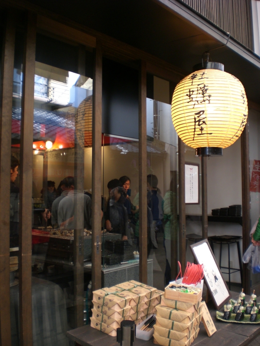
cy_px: 173
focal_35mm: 38
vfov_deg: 49.0
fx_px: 381
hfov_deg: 37.7
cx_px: 130
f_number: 3.1
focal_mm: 6.3
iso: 100
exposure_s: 1/80
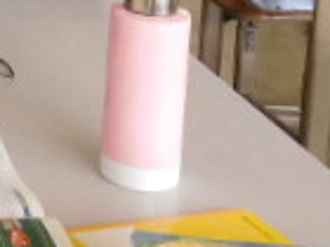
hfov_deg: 12.2
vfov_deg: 9.3
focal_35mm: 146
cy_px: -292
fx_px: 1392
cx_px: -292
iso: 125
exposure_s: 1/50
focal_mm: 5.7
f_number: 3.6
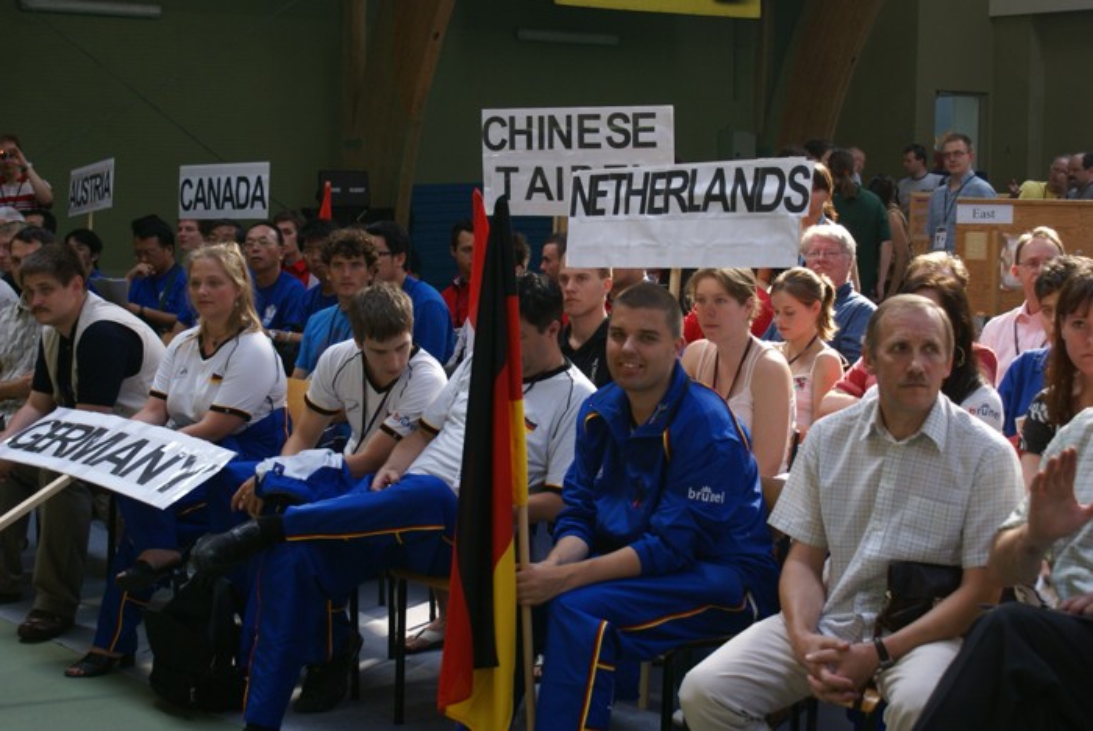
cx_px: 546
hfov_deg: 29.8
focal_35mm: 68
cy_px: 366
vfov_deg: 20.2
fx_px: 2051
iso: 200
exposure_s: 1/40
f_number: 5.6
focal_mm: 45
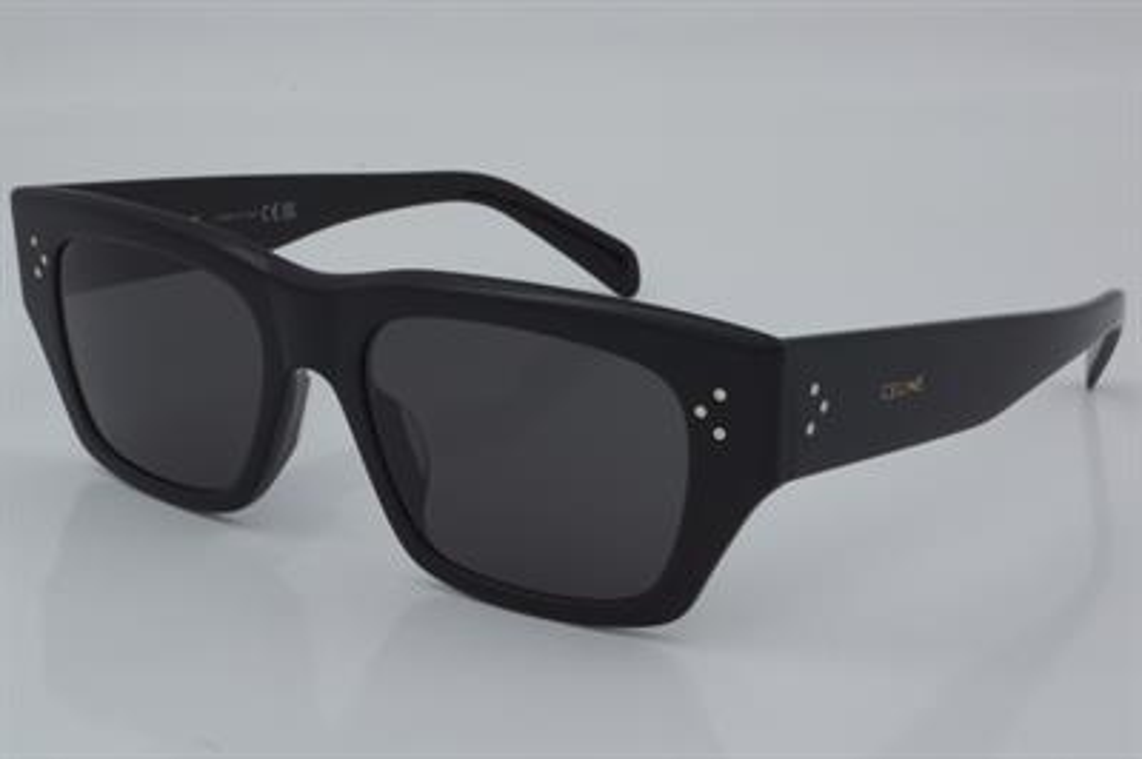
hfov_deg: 27.0
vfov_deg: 18.2
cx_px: 571
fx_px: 2377
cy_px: 380
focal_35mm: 75
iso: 100
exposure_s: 1/4
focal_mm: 50
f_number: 32
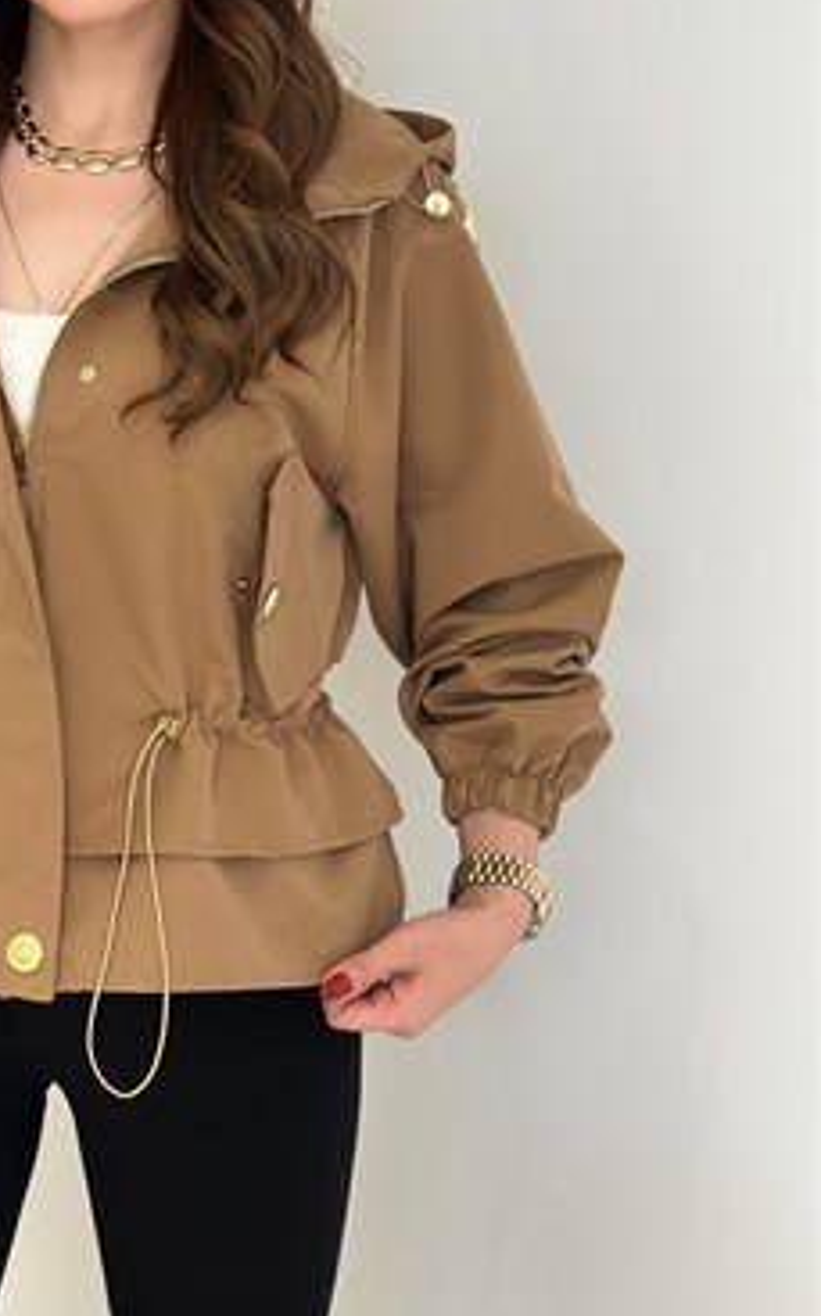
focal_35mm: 74
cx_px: 108
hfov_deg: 17.4
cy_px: 472
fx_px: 2652
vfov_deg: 27.7
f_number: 1.78
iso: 80
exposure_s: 1/272
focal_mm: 6.86
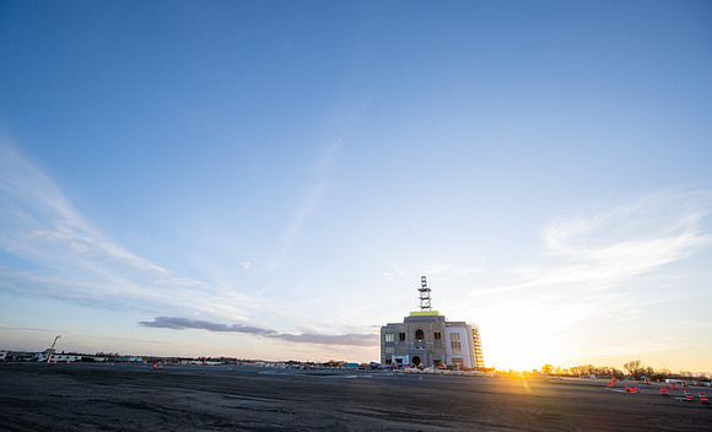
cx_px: 356
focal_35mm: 15
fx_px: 287
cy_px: 238
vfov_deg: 73.8
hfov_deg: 102.3
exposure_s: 1/200
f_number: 6.3
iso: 400
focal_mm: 14
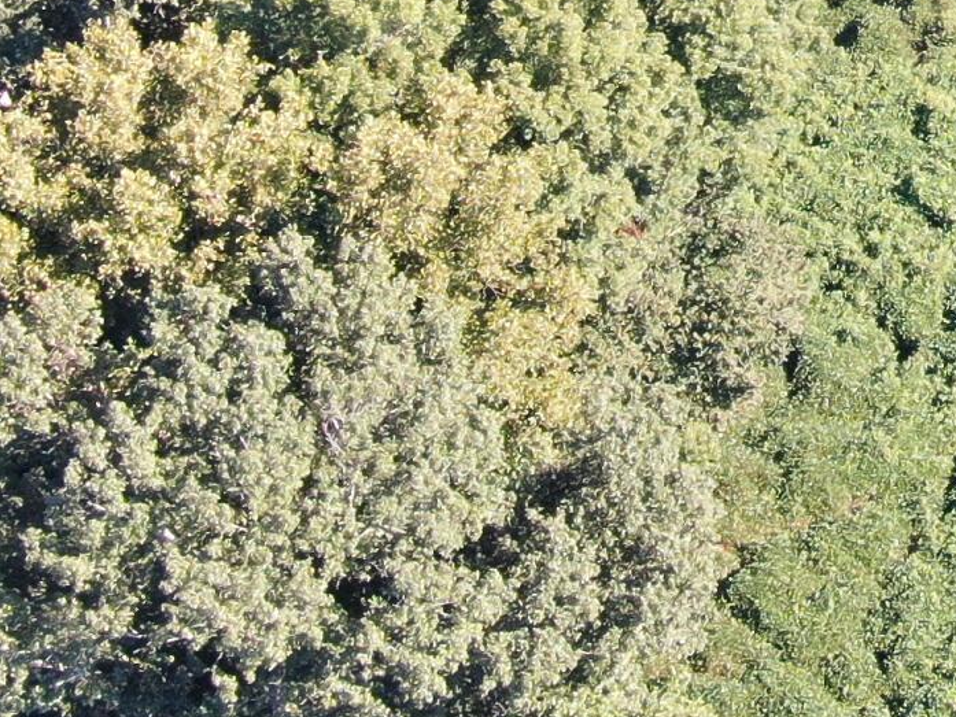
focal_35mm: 142
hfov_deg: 13.0
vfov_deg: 10.0
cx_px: 1507
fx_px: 3922
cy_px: -472
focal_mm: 5.69
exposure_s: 1/200
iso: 100
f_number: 3.2
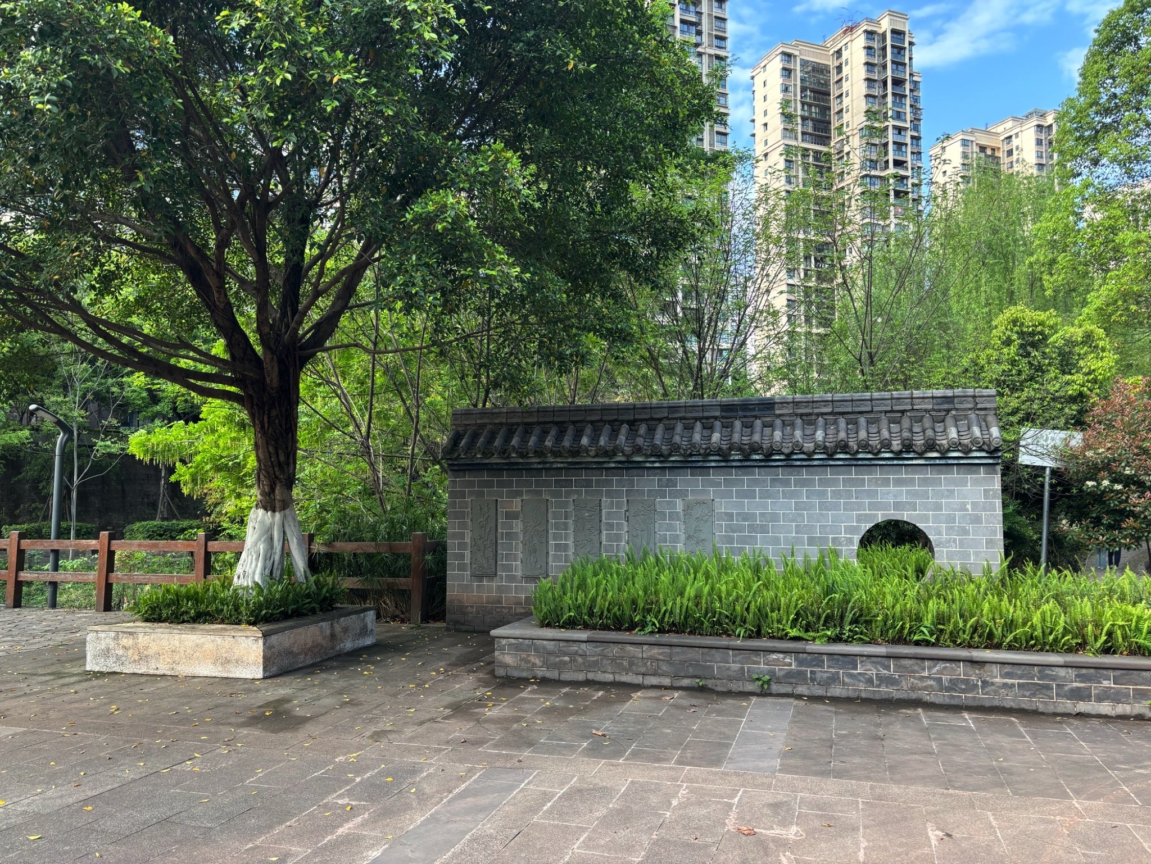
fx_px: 865
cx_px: 576
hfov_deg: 67.3
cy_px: 432
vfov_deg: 53.1
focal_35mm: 26
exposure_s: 1/230
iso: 40
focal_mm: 5.96
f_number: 1.6
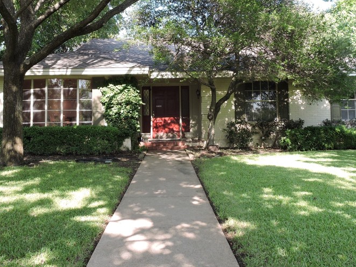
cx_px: 189
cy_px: 94
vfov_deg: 38.3
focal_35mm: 37
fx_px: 381
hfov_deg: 50.1
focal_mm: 4.3
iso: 100
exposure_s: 1/125
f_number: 3.3
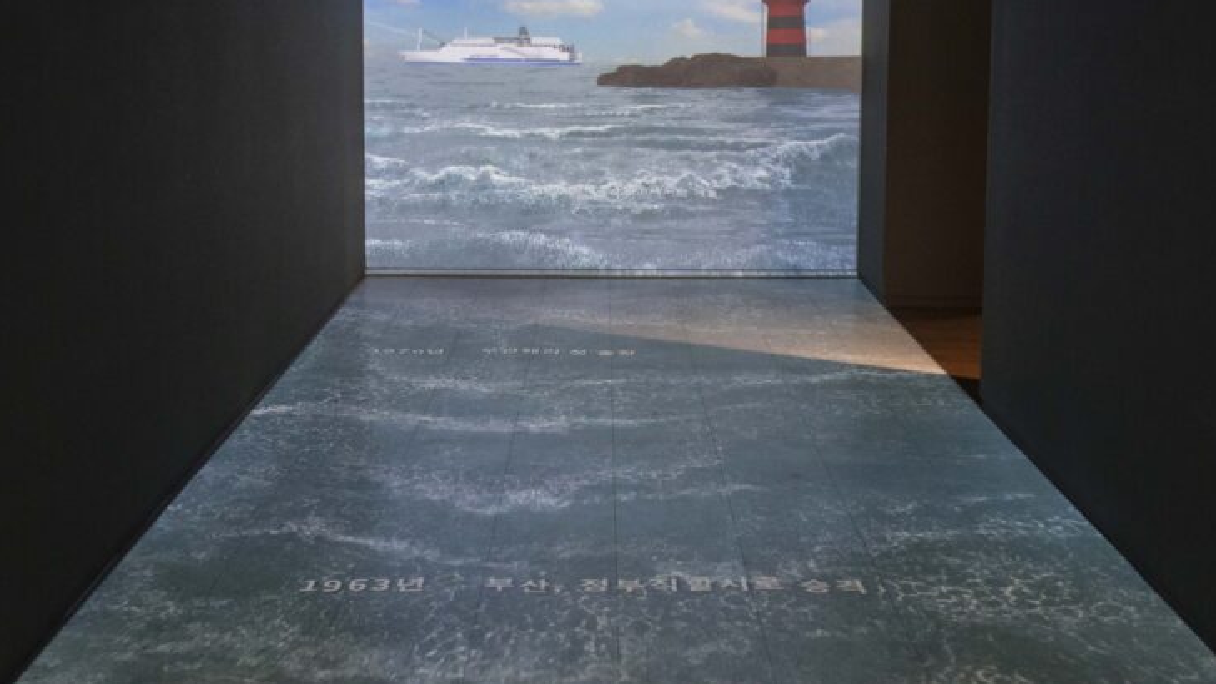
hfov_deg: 39.2
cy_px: 236
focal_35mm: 53
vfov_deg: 22.6
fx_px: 1709
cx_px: 611
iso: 6400
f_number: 5
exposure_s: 1/160
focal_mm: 36
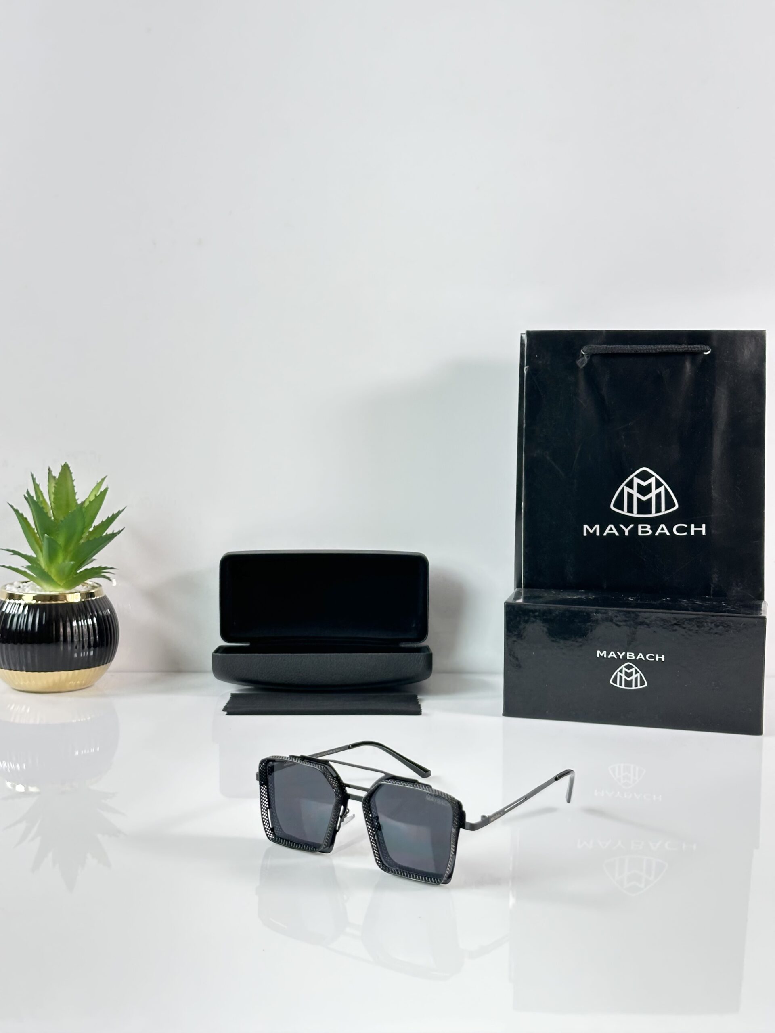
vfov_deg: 39.7
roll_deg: -0.6
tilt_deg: -6.1
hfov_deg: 30.3
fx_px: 1433
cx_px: 388
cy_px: 516
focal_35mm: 48
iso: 50
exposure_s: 1/50
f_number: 1.78
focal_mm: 6.86
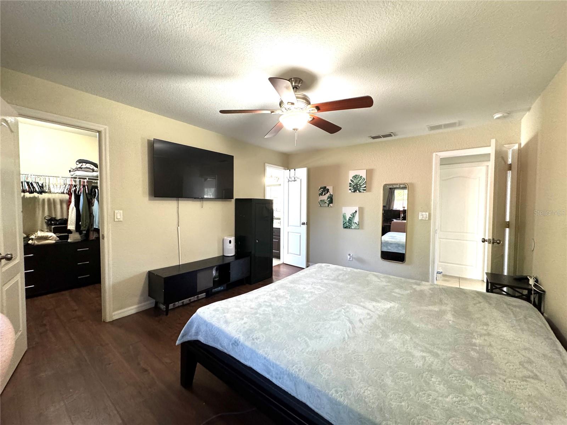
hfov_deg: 102.1
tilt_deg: -1.8
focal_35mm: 14
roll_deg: -0.7
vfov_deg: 85.7
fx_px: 229
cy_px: 212
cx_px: 284
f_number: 2.2
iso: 400
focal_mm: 2.22
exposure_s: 1/60
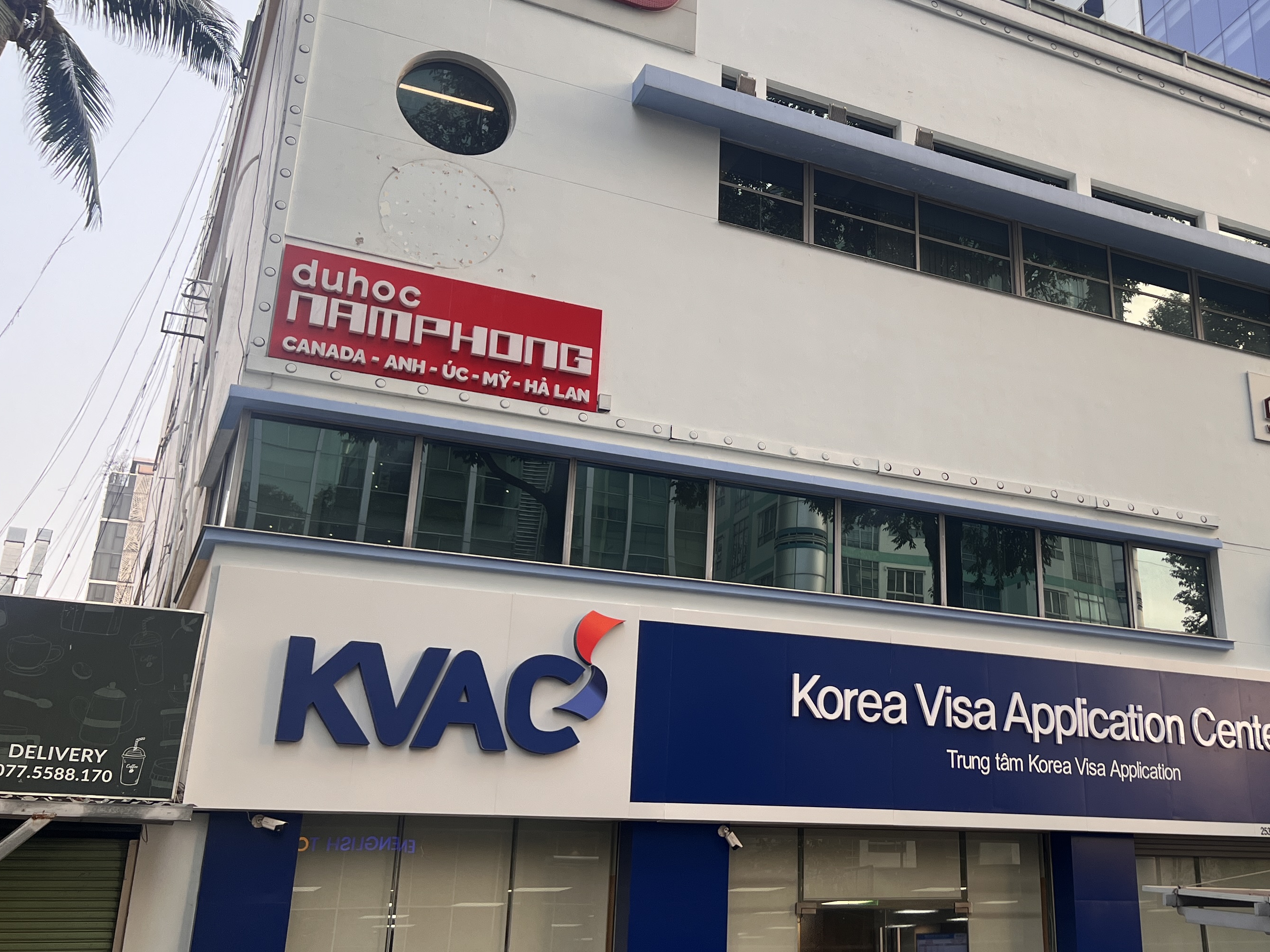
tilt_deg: +21.0
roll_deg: +2.1
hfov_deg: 46.2
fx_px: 1431
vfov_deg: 36.8
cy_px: 434
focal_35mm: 39
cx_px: 946
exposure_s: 1/424
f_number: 1.5
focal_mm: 5.7
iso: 50
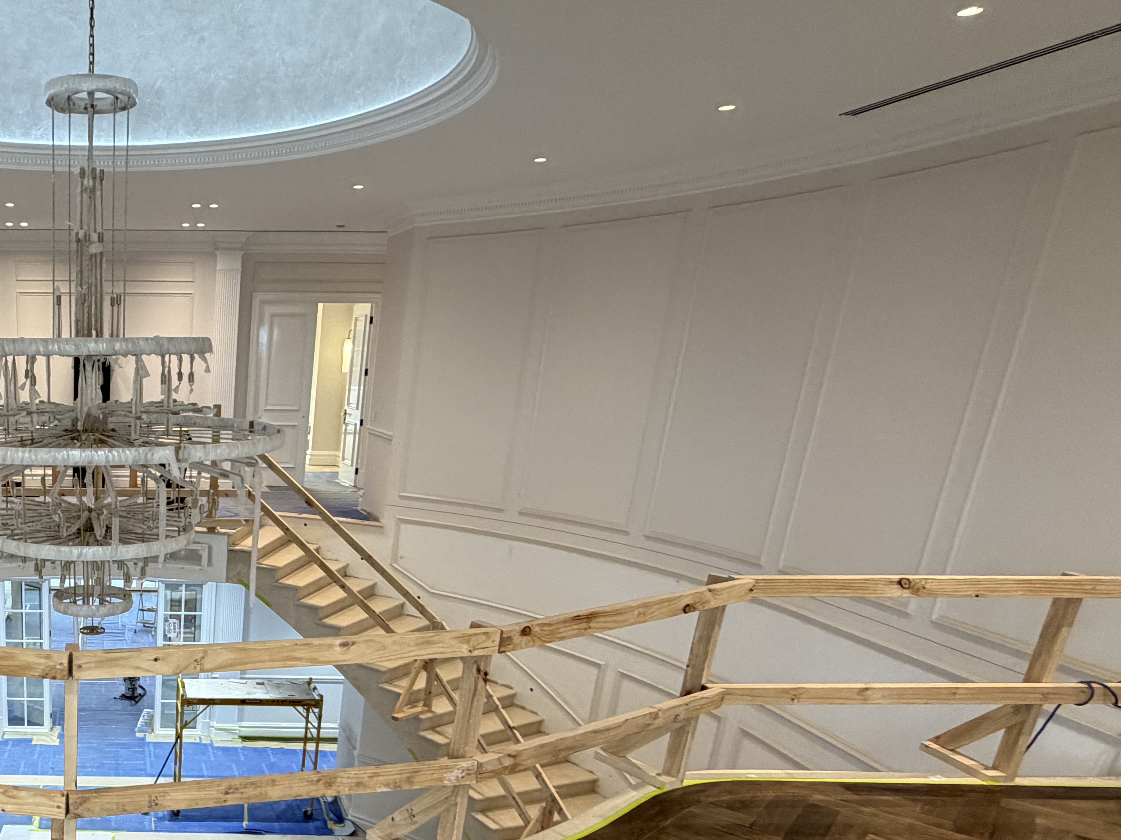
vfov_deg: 46.0
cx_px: 102
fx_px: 939
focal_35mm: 29
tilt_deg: -18.6
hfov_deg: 53.6
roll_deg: +0.0
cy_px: 657
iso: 320
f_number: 2.2
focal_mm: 2.22
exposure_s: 1/100
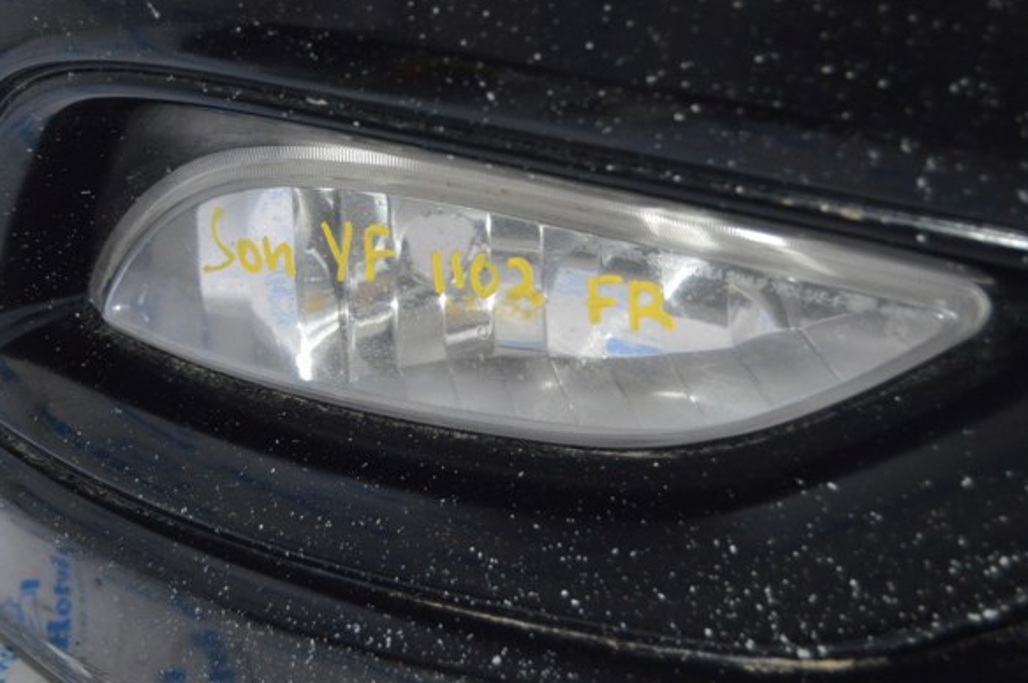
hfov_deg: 29.3
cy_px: 348
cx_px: 489
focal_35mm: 69
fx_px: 1968
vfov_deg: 19.7
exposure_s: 1/60
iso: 2000
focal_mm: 42
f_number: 5
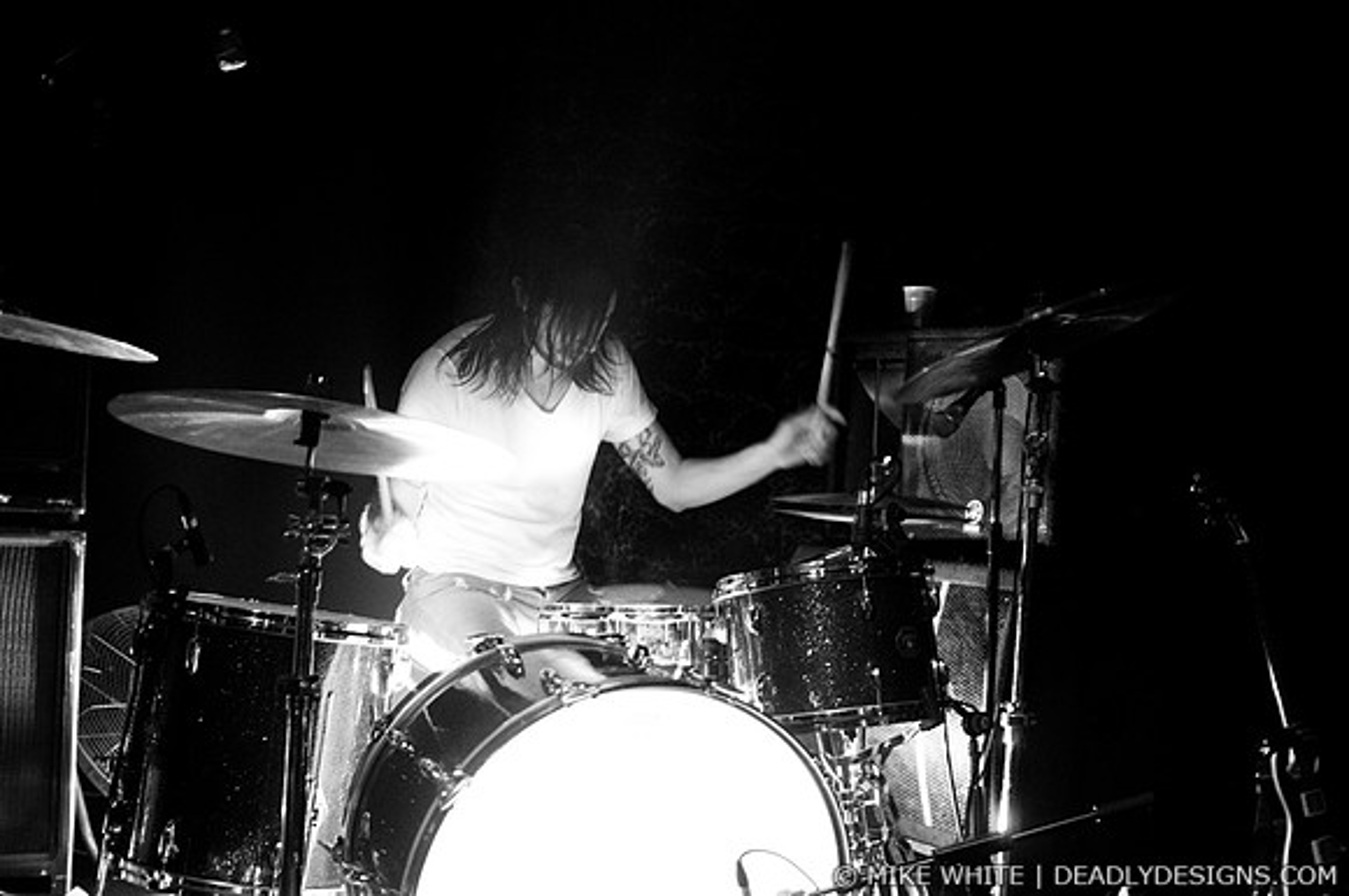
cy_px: 448
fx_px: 1684
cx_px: 674
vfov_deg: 29.8
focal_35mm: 45
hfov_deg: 43.7
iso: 1000
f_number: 1.4
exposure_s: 1/40
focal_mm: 30
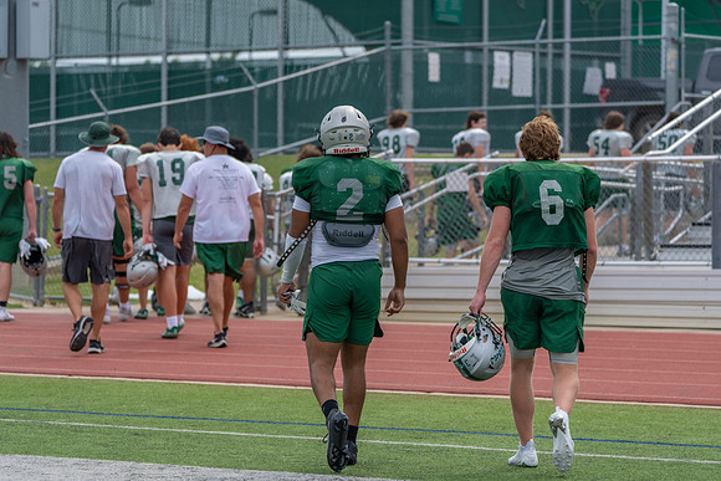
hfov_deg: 12.8
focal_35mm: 160
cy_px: 240
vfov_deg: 8.6
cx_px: 360
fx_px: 3205
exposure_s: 1/1250
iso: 400
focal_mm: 160
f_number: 5.6
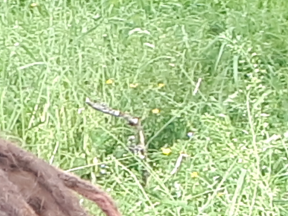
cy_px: 612
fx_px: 1630
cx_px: -282
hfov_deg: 9.5
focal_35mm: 196
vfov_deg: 6.9
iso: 50
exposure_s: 1/100
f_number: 1.9
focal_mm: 3.6
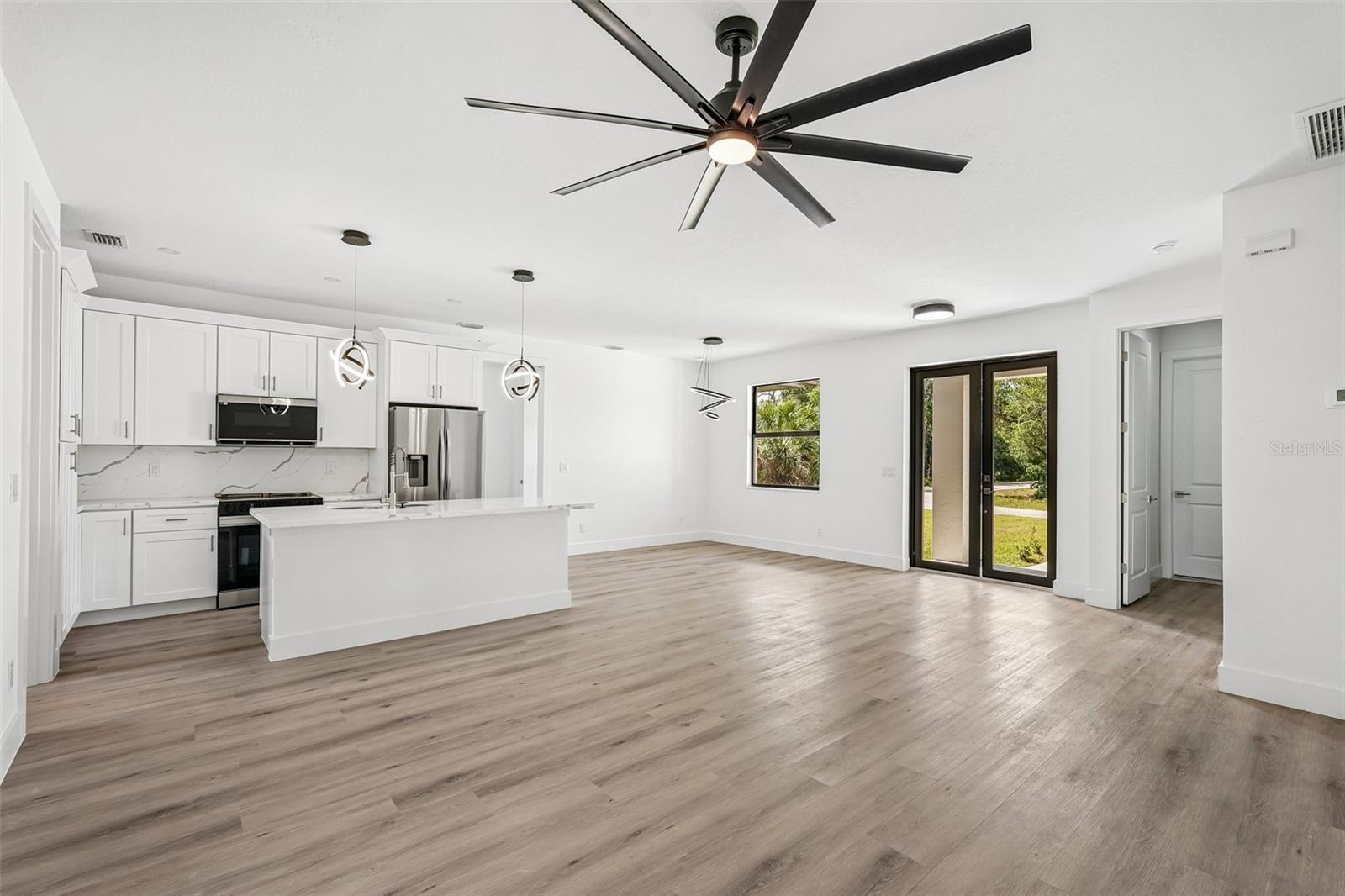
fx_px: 598
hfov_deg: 96.7
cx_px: 672
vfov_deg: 73.7
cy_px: 448
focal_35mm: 16
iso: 400
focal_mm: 16
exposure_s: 1/60
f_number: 8
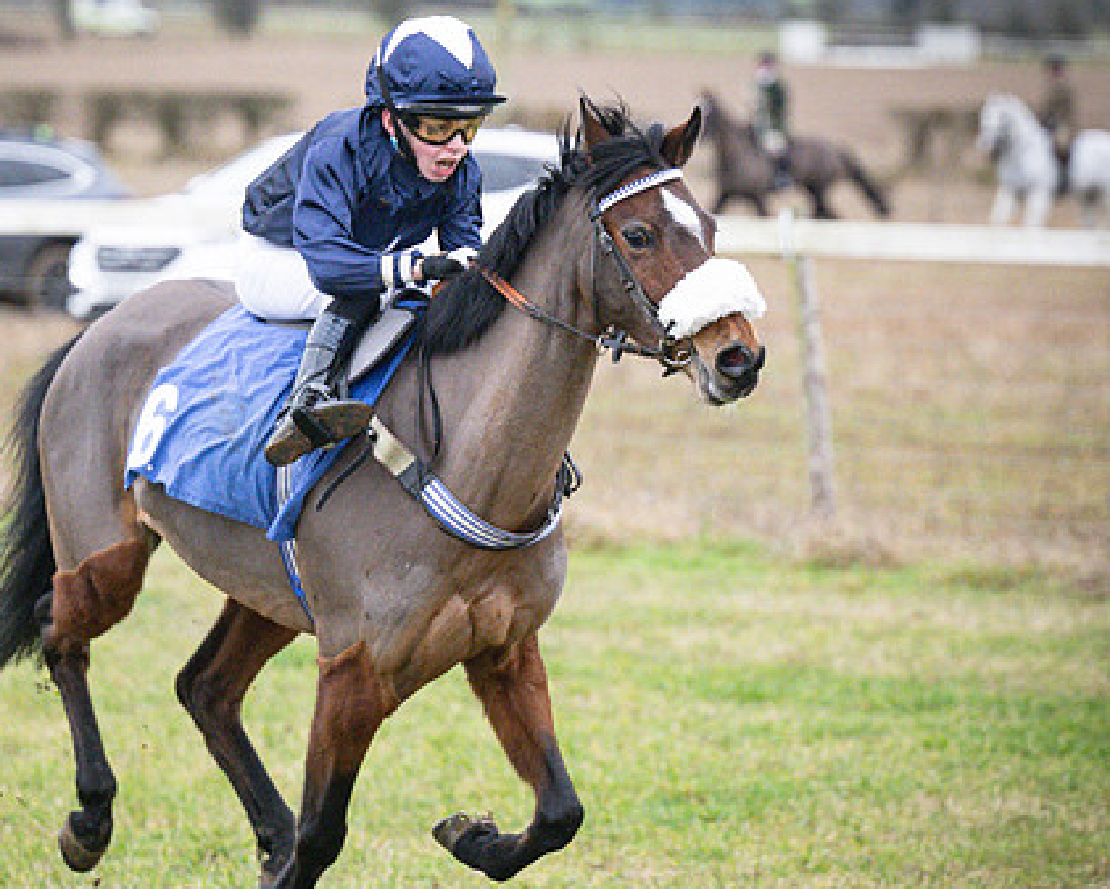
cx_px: 491
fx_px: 9595
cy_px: 435
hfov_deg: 6.6
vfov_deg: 5.3
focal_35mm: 292
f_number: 2.8
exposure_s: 1/1000
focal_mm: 115
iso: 1600
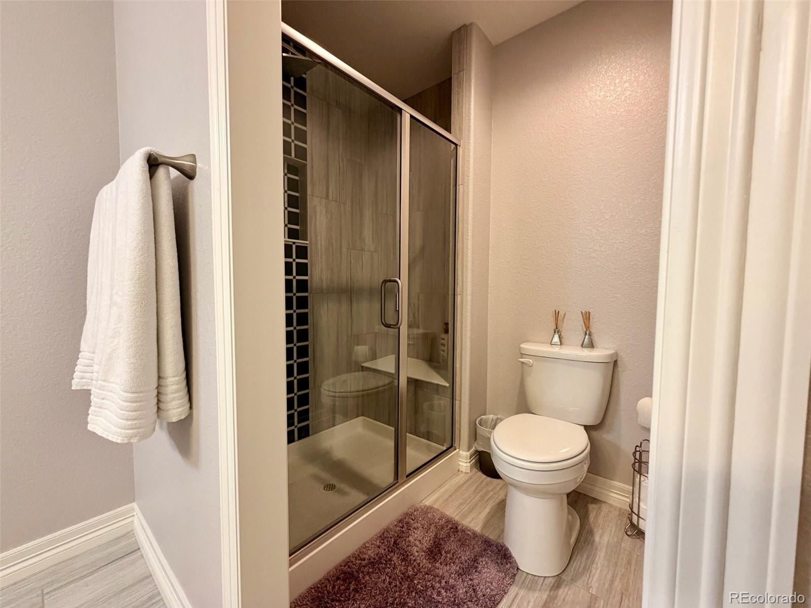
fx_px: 328
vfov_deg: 85.7
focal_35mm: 14
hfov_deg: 102.1
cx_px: 406
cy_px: 304
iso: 320
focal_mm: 2.22
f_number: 2.2
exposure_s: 1/60
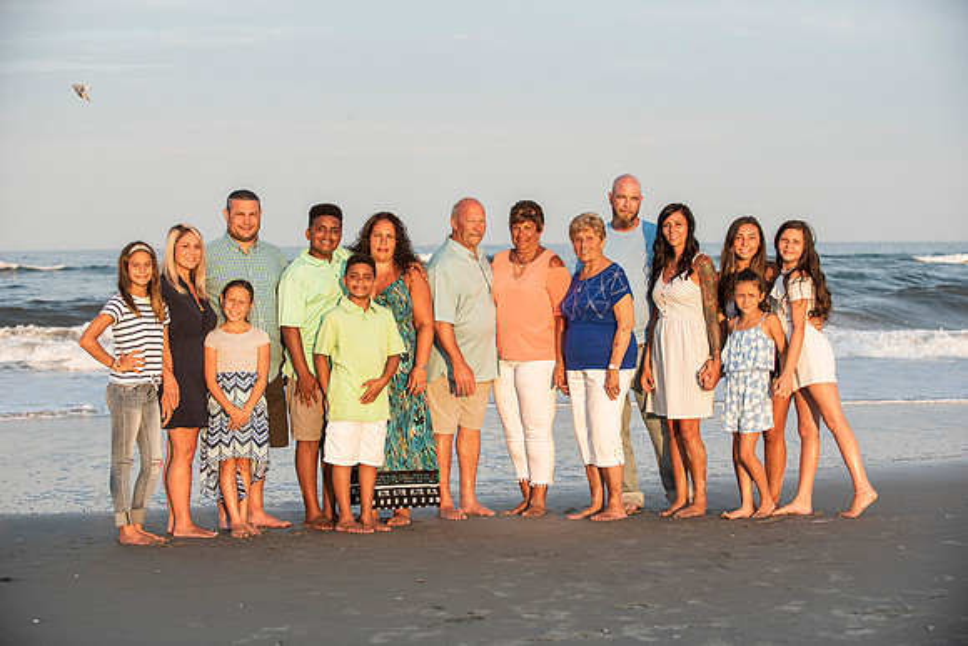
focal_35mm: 70
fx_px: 1883
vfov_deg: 19.5
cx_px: 484
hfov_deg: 28.8
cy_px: 323
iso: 400
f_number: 4
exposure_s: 1/1600
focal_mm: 70
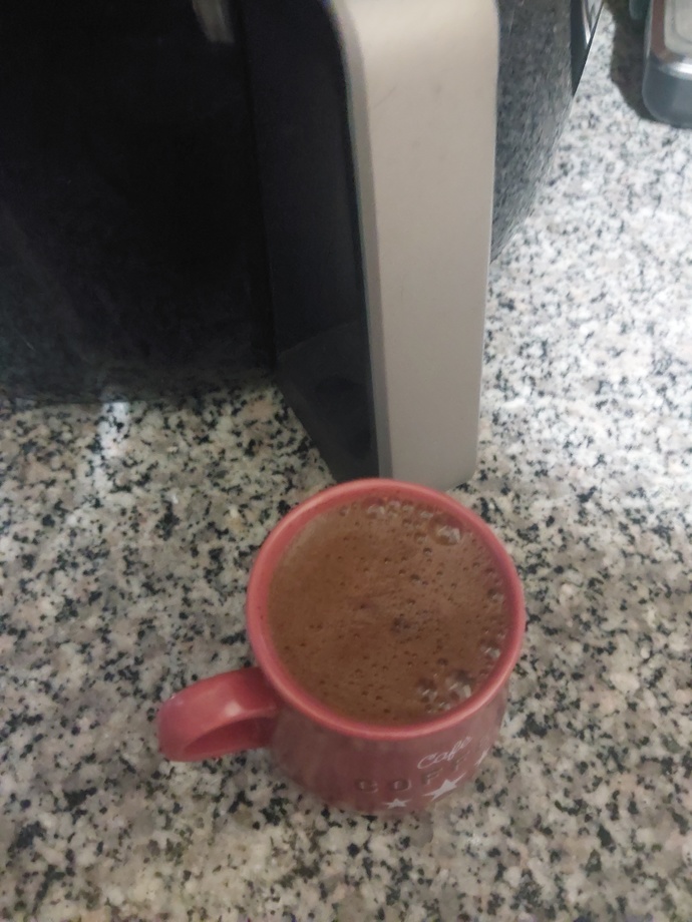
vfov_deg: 60.0
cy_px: 461
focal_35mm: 30
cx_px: 346
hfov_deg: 46.8
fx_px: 800
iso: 2000
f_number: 1.8
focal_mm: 4.6
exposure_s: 1/10
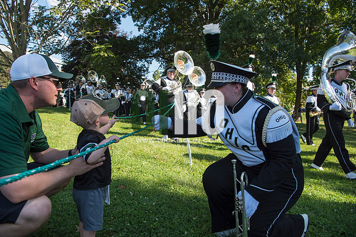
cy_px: 118
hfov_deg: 73.7
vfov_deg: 53.2
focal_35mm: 24
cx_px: 178
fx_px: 237
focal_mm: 24
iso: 200
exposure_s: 1/800
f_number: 5.6
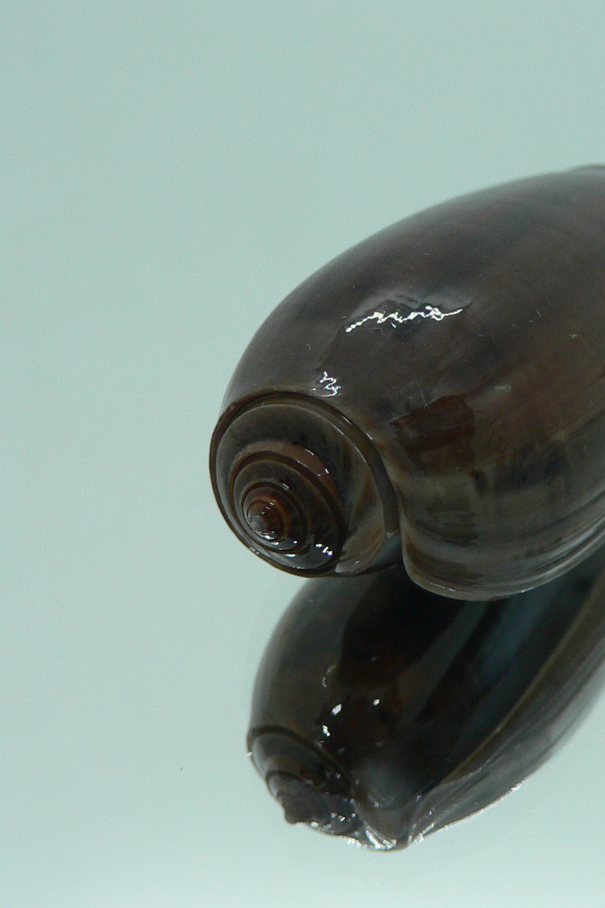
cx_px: 472
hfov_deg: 27.1
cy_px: 453
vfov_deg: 40.4
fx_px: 1236
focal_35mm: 49
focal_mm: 4.6
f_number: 2.8
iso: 100
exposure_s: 1/60
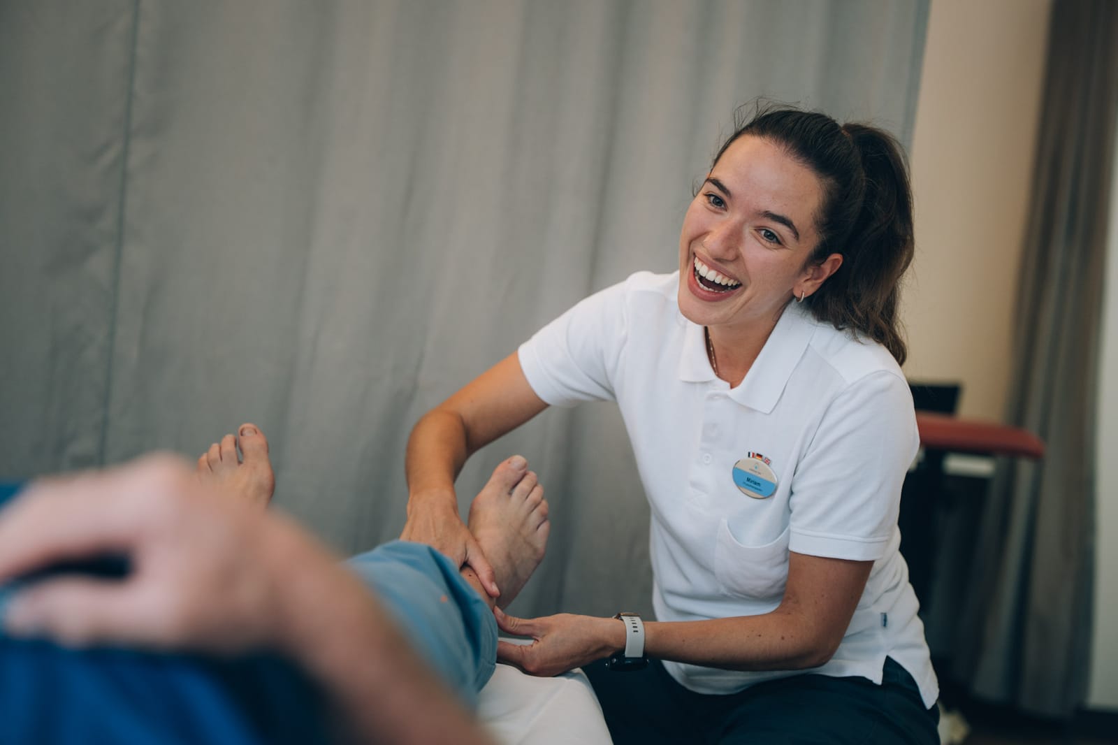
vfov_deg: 21.2
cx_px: 559
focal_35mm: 64
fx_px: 1987
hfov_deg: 31.4
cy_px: 372
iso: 800
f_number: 2.5
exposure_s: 1/200
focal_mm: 64
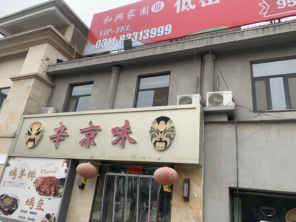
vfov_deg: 53.1
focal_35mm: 26
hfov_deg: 67.3
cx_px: 148
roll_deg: -5.5
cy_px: 111
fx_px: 222
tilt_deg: +20.3
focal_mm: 4.25
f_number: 1.8
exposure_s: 1/520
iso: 25
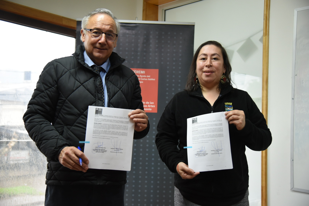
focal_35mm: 44
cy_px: 103
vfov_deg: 30.5
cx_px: 154
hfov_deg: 44.5
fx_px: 378
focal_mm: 44
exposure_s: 1/160
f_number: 4
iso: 2000
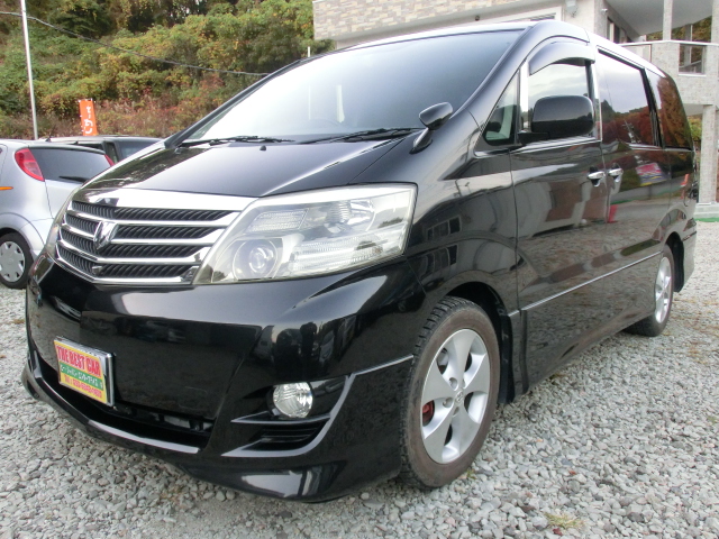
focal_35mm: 33
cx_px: 360
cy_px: 270
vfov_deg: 42.9
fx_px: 685
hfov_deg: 55.4
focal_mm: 5.86
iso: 500
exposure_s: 1/60
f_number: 3.7
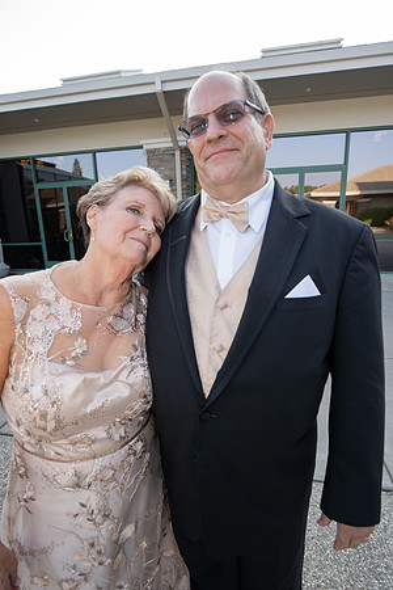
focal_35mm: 19
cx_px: 196
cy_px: 295
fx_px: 311
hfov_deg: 64.6
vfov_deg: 86.9
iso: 320
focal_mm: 19
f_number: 5.6
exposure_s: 1/250
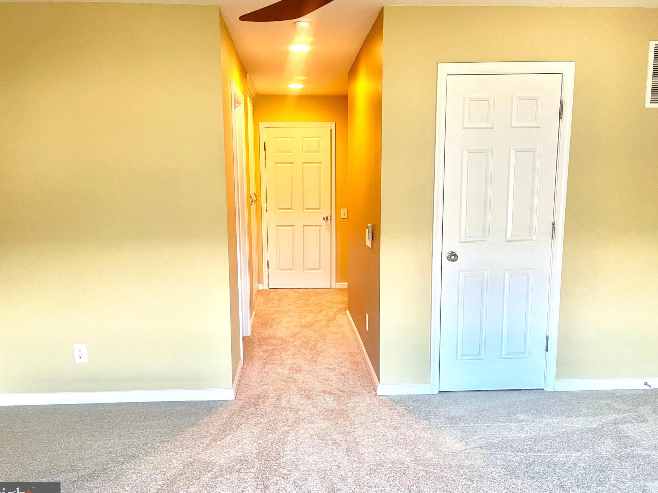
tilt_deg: -9.6
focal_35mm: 26
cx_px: 319
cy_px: 253
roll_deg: +0.7
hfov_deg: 67.3
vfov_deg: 53.1
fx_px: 494
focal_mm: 5.1
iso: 125
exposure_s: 1/60
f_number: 1.6
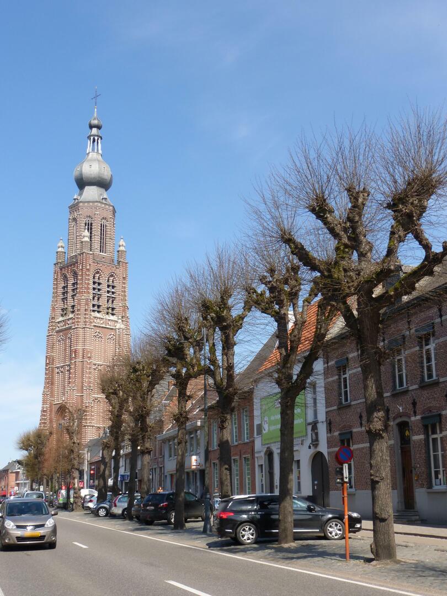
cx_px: 224
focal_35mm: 43
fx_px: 740
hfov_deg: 33.6
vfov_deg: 43.9
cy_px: 298
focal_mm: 7.4
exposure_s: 1/640
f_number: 3.9
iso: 100
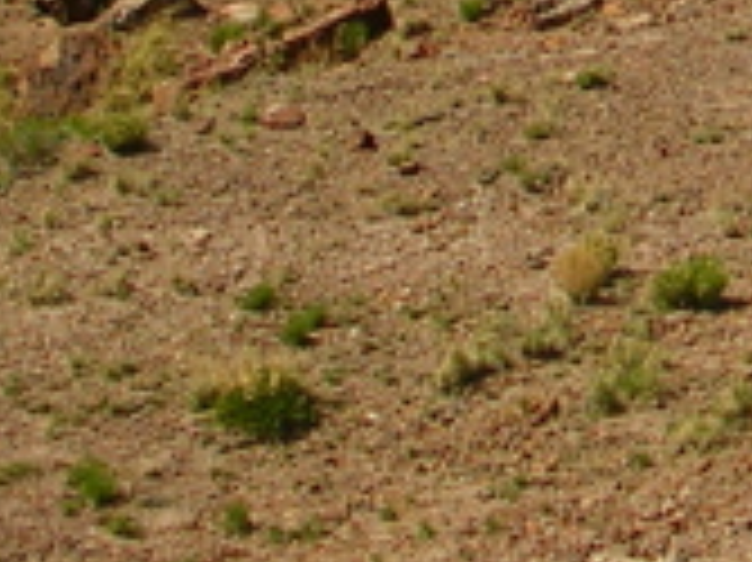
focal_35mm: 241
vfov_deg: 6.1
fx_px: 5232
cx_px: 1207
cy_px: -373
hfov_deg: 8.0
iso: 50
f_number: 3.5
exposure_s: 1/1000
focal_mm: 9.6
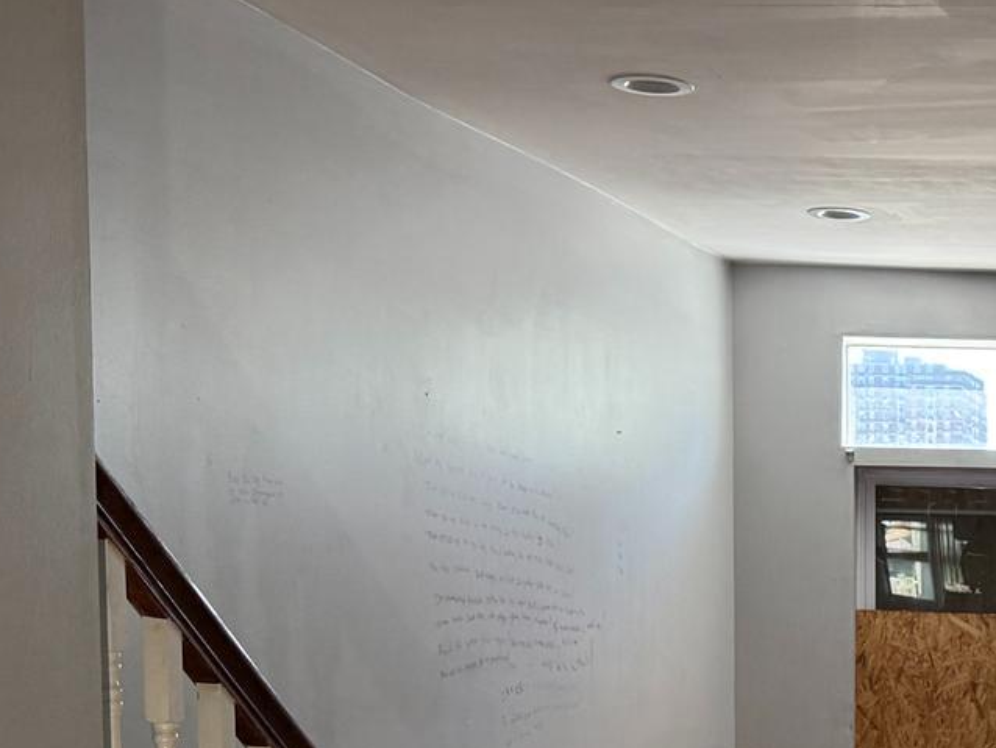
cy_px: 793
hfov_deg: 22.9
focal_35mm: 77
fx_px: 2216
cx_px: 1249
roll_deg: -0.5
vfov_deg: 18.5
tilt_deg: -2.5
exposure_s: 1/150
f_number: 1.78
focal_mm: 6.76
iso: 200
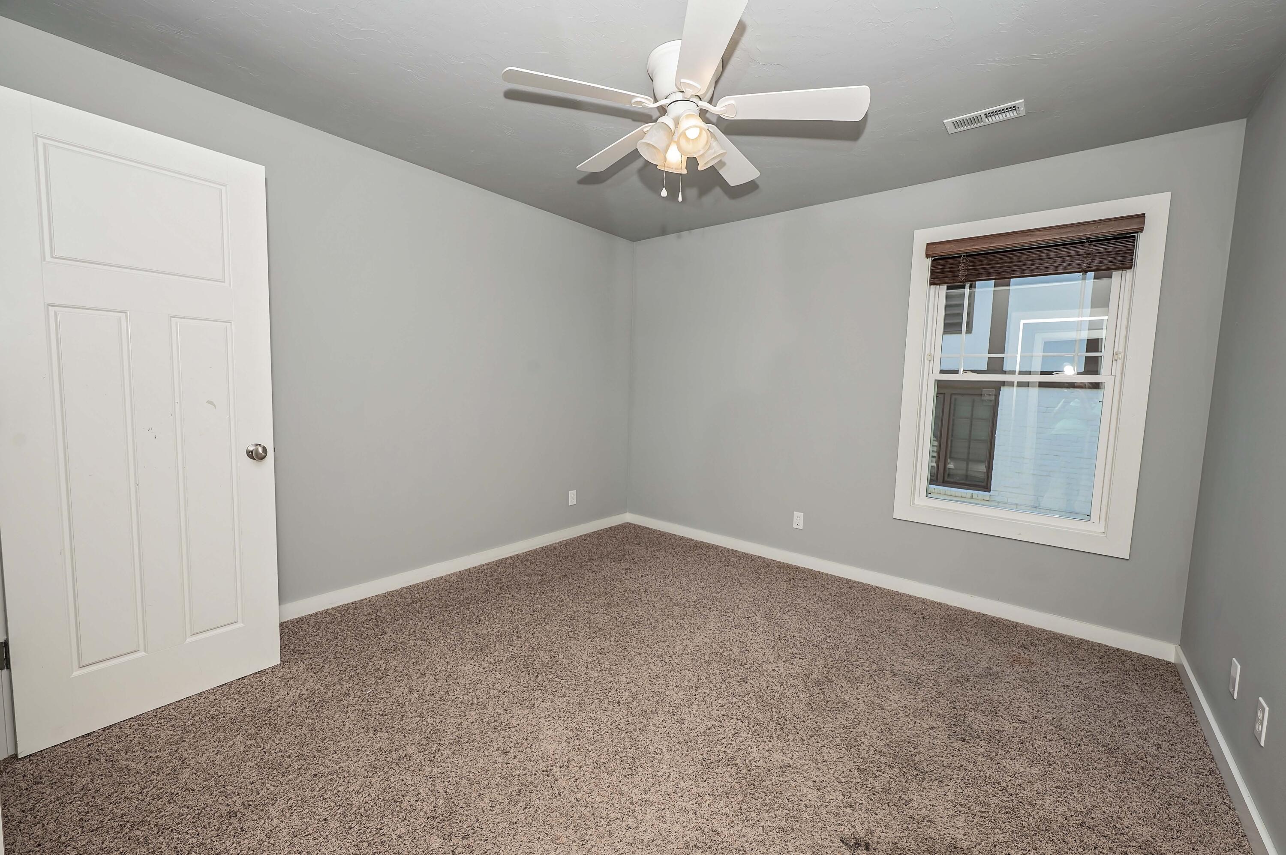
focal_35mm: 14
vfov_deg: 81.1
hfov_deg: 104.3
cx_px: 643
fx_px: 500
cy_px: 428
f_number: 7.1
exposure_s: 1/125
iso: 200
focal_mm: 14
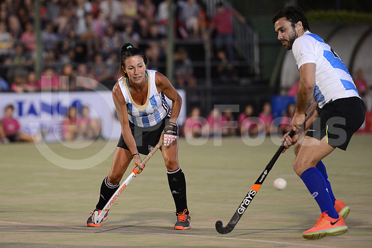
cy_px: 124
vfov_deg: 7.4
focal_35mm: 185
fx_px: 1912
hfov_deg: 11.1
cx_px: 186
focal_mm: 185
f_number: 2.8
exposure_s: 1/500
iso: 2500
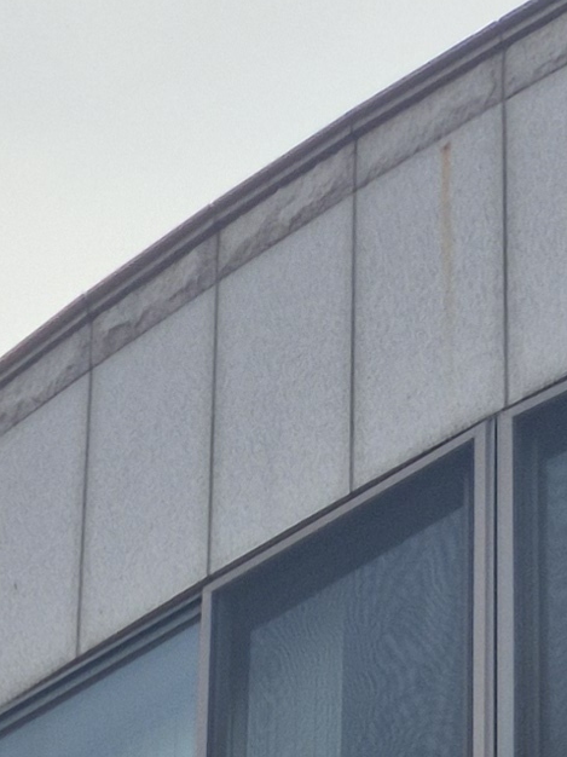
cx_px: 245
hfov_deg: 10.1
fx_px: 3213
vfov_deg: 10.4
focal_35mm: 147
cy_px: 2132
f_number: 1.8
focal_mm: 5.4
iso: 25
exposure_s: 1/3432
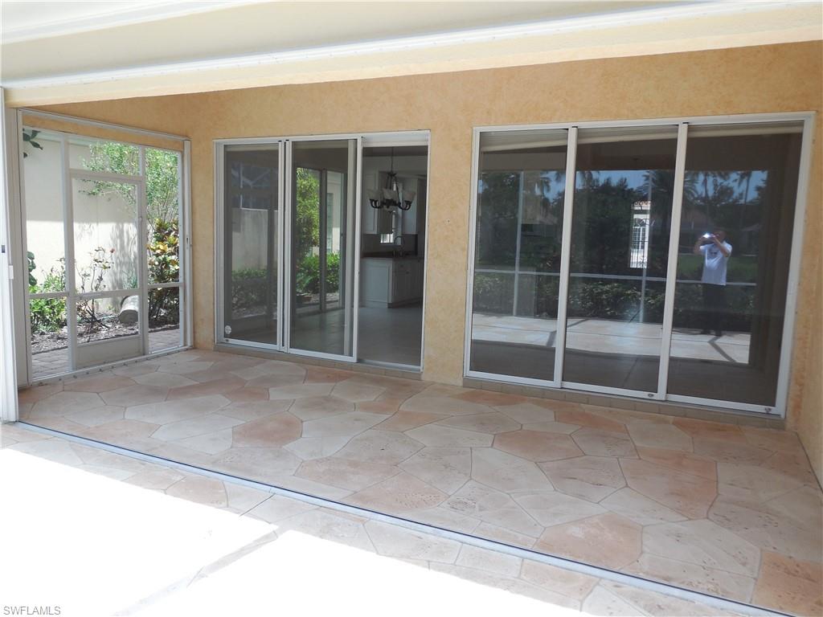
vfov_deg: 54.9
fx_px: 594
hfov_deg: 69.4
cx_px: 412
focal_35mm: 25
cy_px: 308
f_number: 3.1
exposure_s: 1/400
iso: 125
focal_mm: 4.5
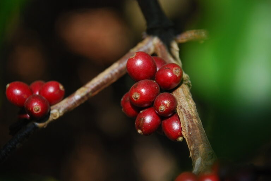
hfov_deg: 10.1
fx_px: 1526
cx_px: 136
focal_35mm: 202
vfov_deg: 6.8
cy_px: 90
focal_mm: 135
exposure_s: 1/640
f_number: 6.3
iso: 200
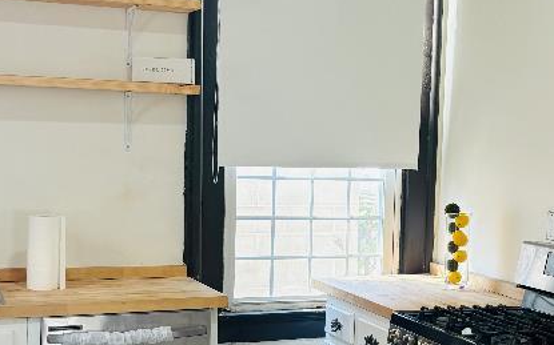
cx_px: 378
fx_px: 1026
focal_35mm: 68
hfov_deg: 30.0
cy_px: 217
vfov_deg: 19.1
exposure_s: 1/120
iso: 125
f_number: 1.6
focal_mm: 5.96
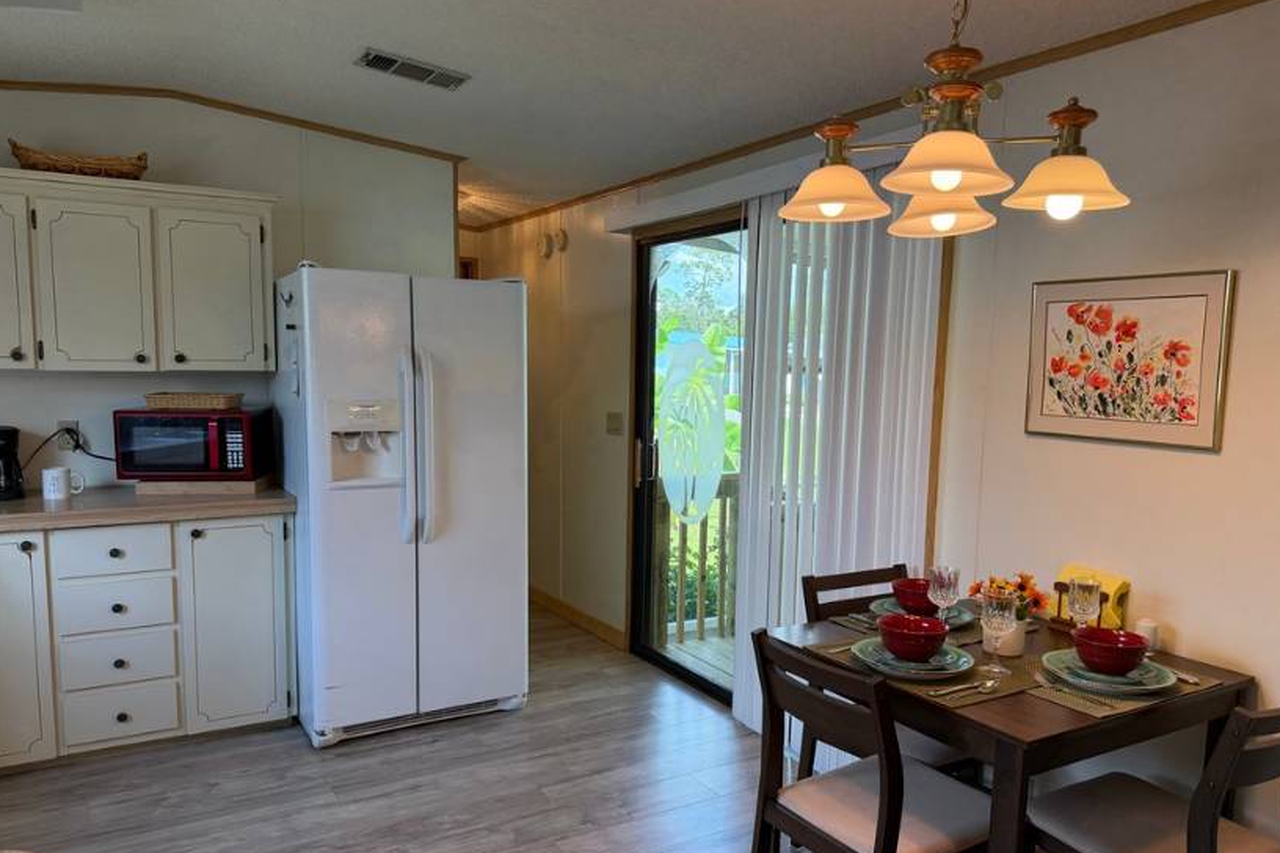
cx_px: 637
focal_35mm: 26
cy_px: 466
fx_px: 924
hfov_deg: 69.4
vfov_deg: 49.5
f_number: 1.78
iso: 160
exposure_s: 1/216
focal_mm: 6.76
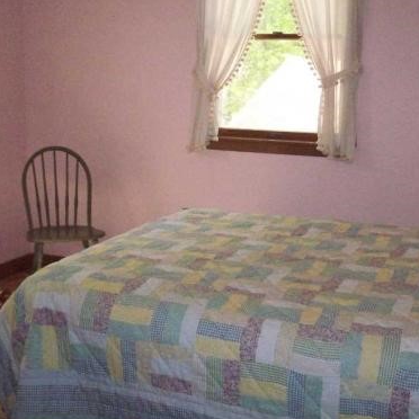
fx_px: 698
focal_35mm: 51
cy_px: 189
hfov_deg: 33.3
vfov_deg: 33.4
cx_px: 252
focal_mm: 6.2
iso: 800
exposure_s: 1/128
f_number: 2.8
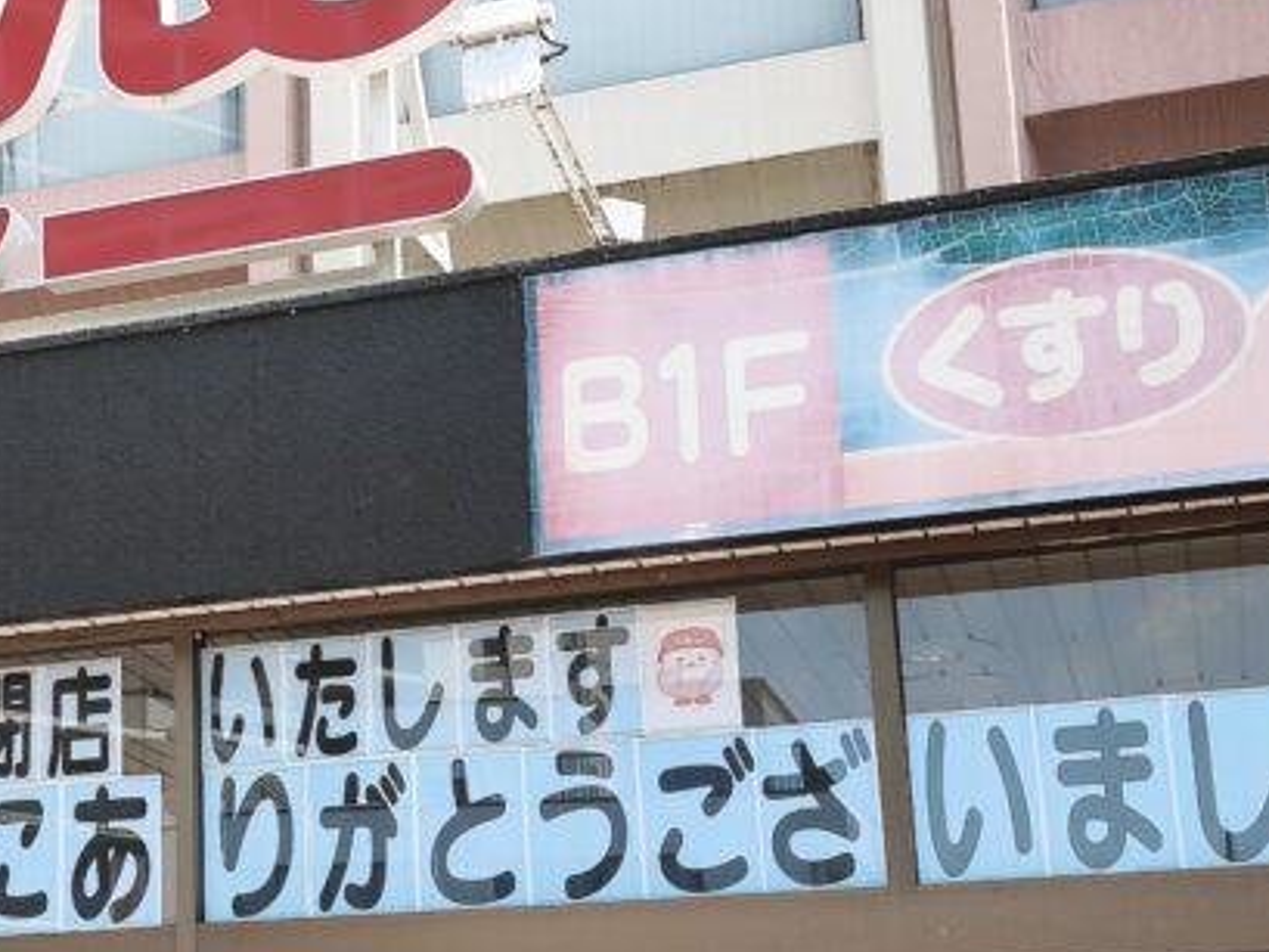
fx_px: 2640
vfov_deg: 20.4
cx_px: 74
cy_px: 617
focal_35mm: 72
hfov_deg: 26.0
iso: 50
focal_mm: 6.45
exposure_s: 1/957
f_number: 1.62
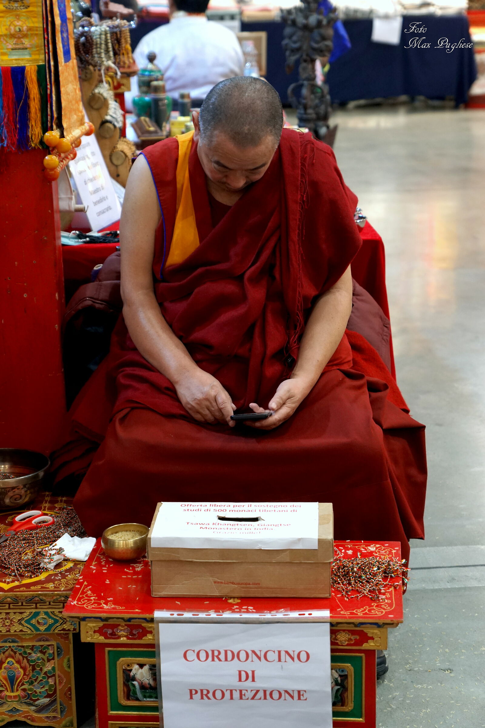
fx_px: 1516
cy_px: 364
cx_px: 242
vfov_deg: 27.0
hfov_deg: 18.2
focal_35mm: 75
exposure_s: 1/60
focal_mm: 50
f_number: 3.5
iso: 800
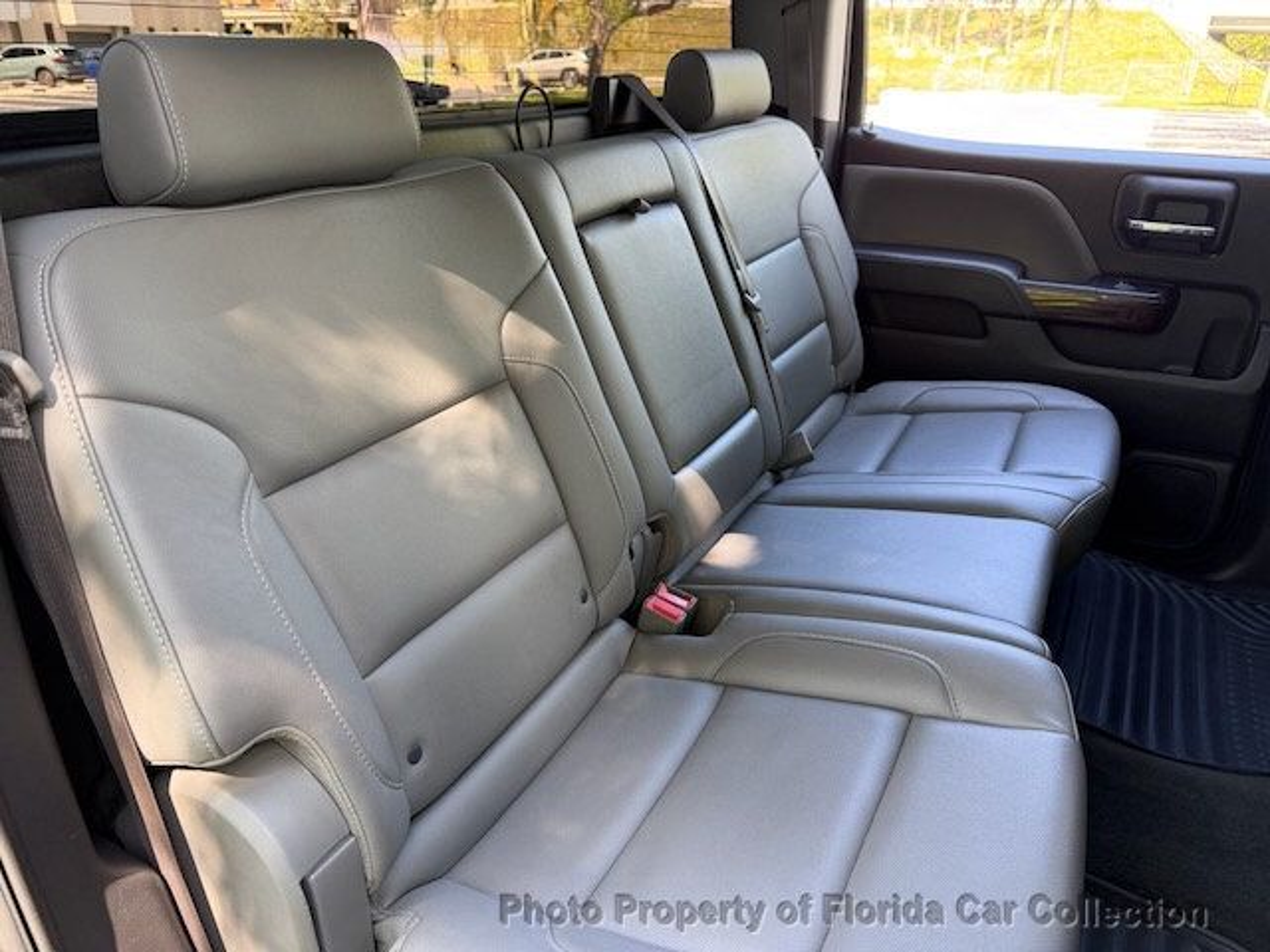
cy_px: 476
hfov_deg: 71.6
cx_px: 635
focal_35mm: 24
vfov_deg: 56.8
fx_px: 881
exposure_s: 1/121
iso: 160
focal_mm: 6.76
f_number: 1.78
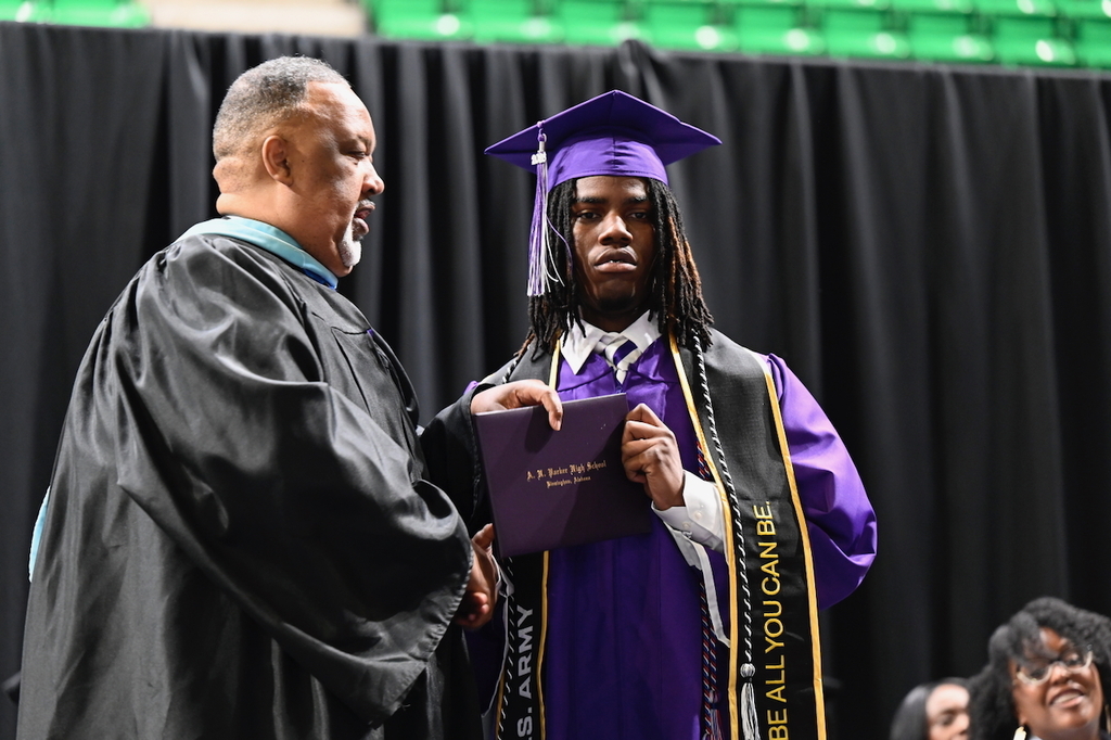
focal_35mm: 115
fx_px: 3548
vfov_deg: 11.9
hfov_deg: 17.8
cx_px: 556
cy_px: 370
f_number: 2.8
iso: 3200
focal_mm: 115
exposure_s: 1/80
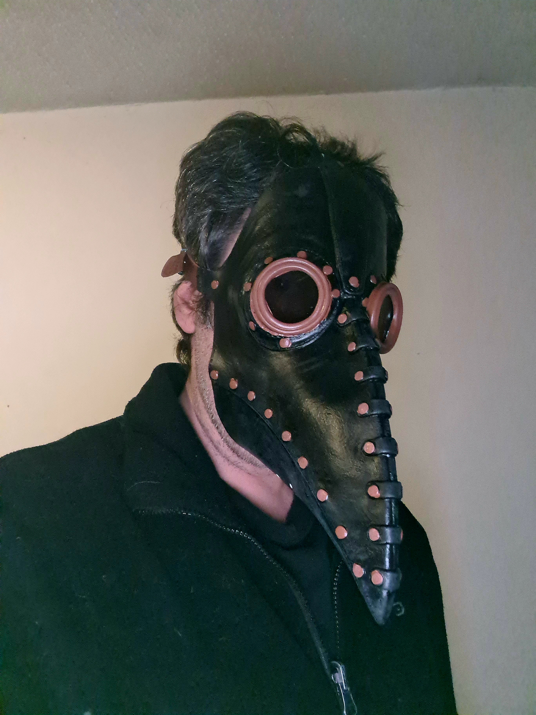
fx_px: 516
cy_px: 358
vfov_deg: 69.4
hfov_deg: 54.9
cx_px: 268
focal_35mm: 25
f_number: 2.2
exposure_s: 1/20
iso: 1000
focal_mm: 3.3
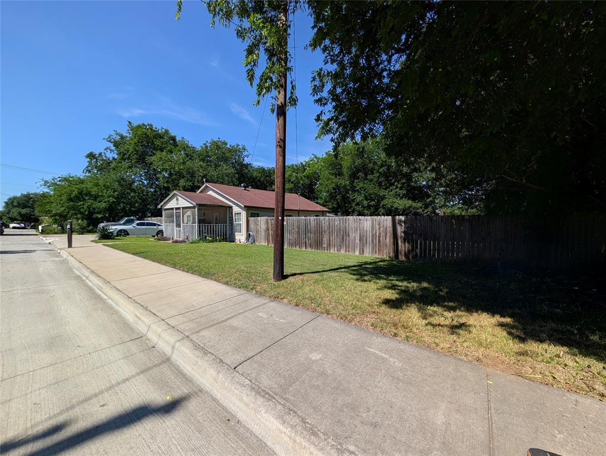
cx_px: 303
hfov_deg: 110.5
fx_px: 210
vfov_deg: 94.6
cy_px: 228
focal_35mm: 12
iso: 34
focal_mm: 2.02
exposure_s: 1/2924
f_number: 1.7
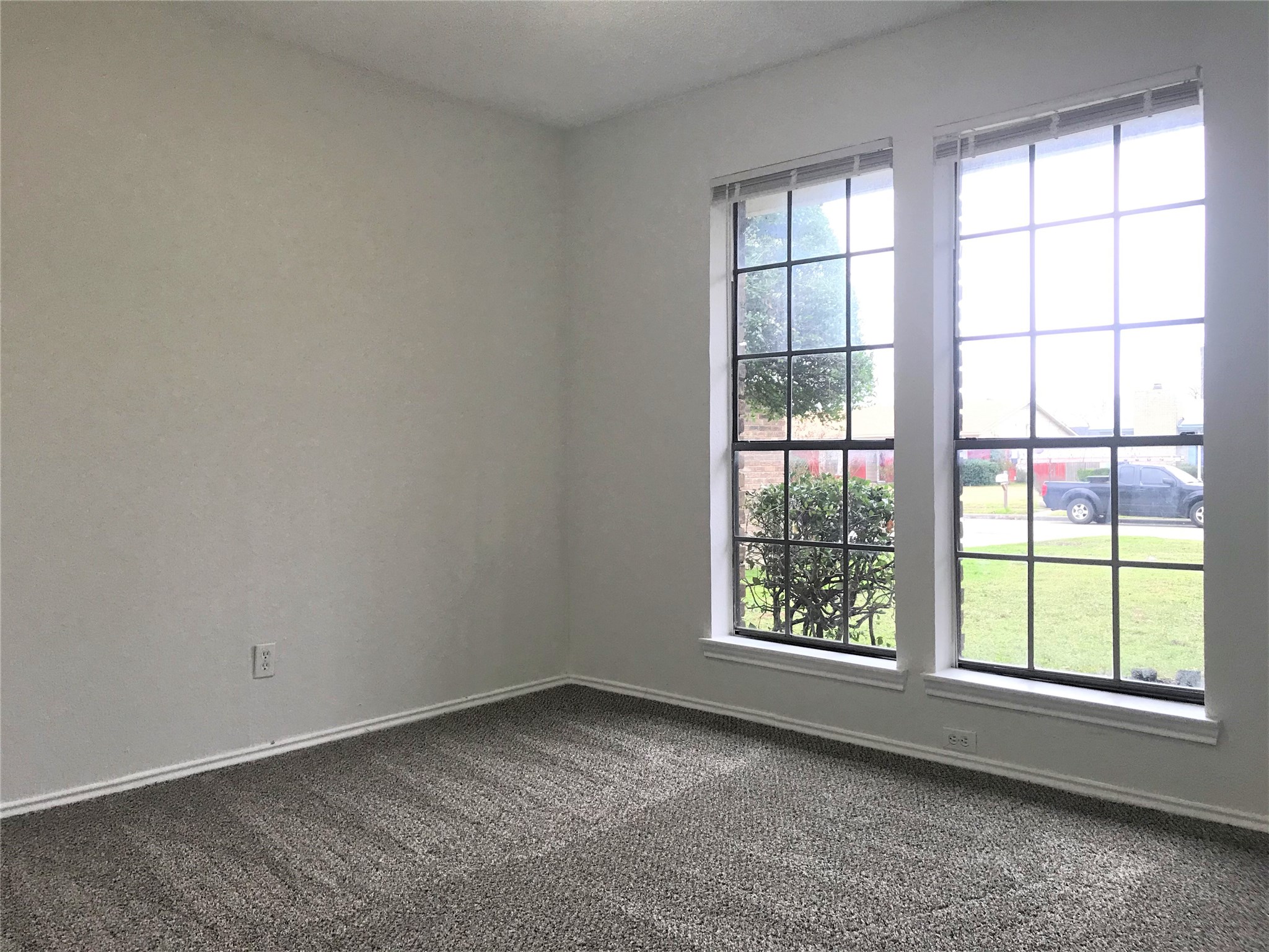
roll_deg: +0.6
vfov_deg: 49.7
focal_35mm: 28
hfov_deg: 63.4
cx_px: 634
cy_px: 476
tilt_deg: -0.2
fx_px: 1026
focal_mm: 3.99
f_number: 1.8
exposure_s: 1/30
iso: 25
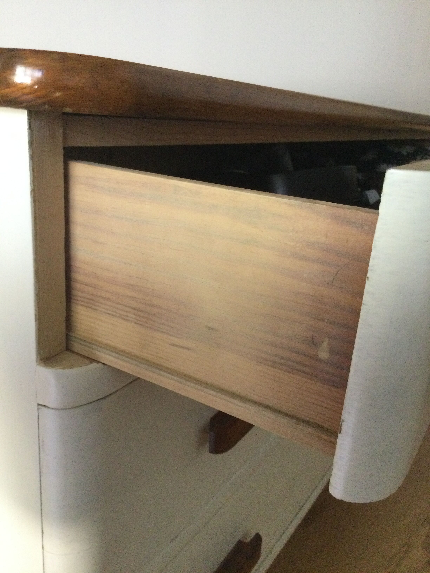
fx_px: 513
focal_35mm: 31
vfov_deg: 58.4
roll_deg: -3.4
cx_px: 215
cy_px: 286
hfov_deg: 45.4
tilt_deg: -17.5
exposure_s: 1/17
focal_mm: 3.3
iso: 250
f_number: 2.4
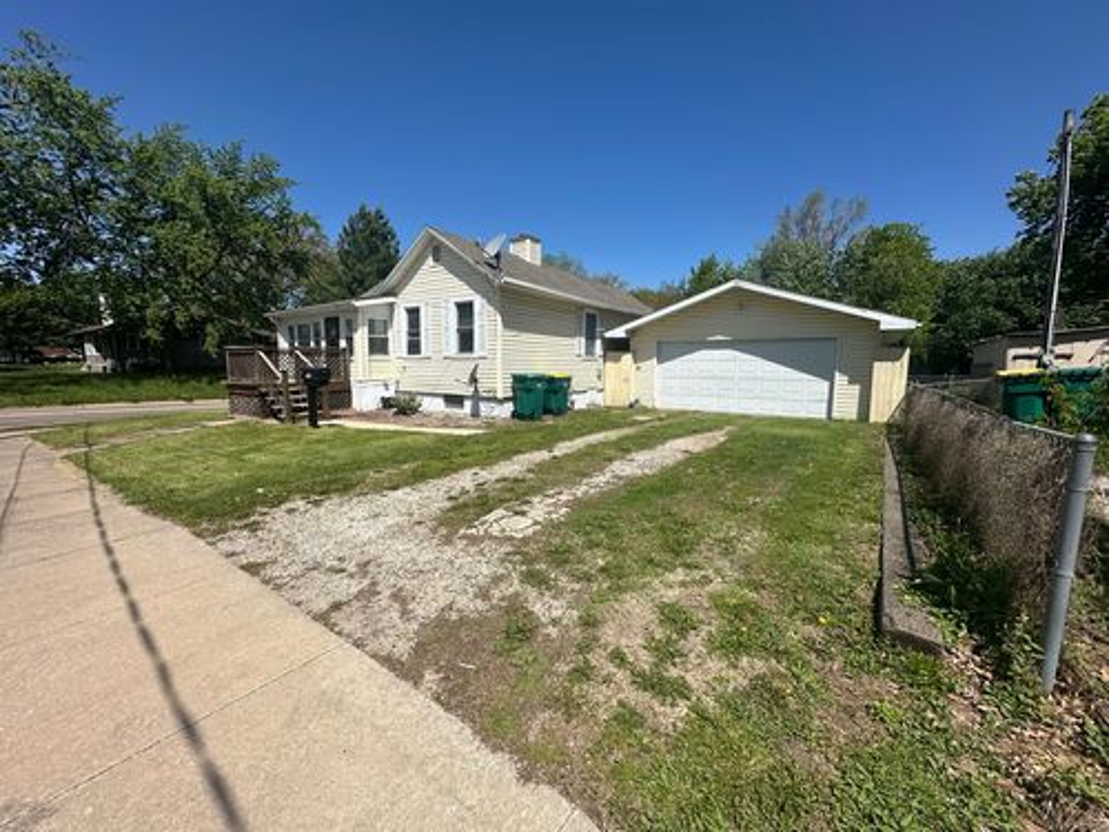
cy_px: 416
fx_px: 449
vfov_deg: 85.7
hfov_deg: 102.1
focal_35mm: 14
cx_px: 554
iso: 50
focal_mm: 2.22
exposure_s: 1/3509
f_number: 2.2
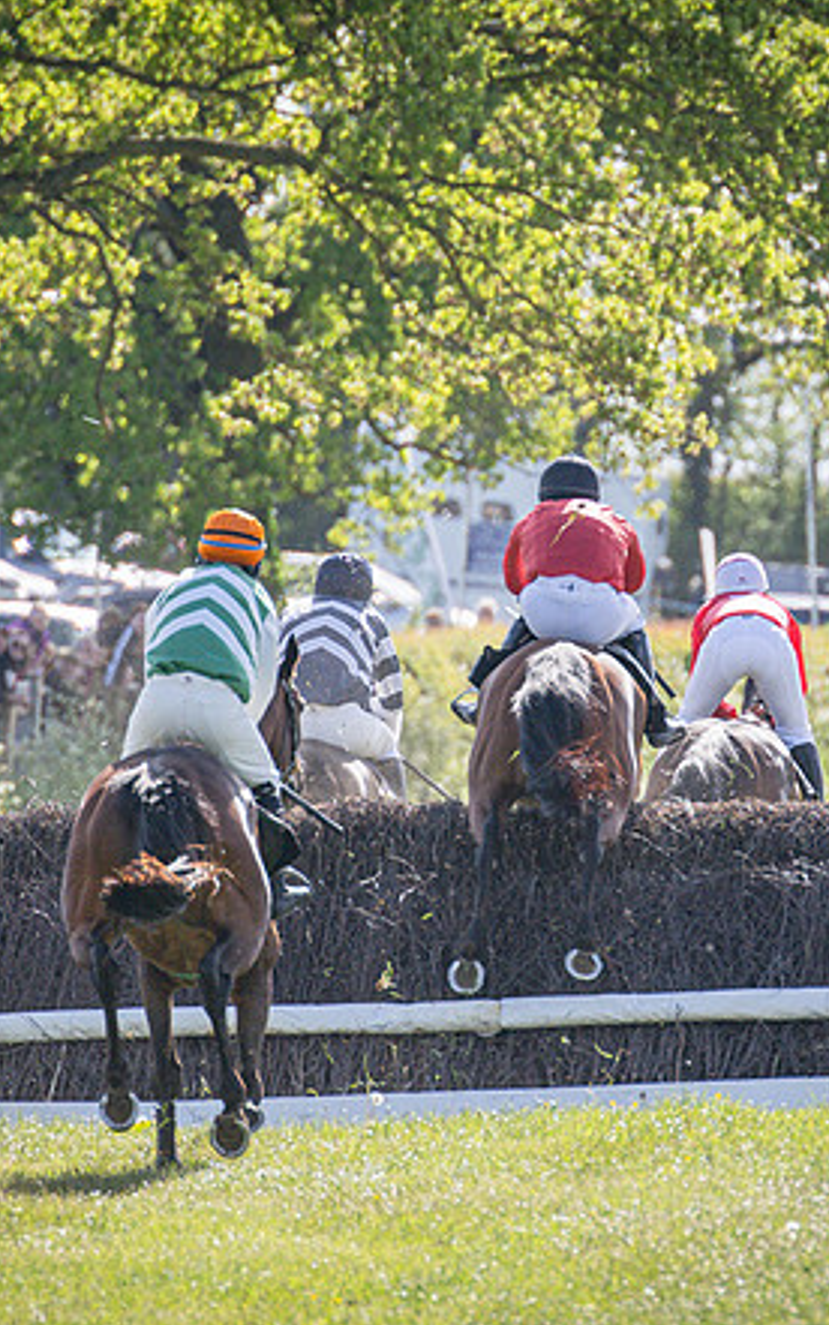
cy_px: 550
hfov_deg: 1.6
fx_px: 29396
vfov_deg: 2.6
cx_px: 671
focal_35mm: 814
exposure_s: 1/2000
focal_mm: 280
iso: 400
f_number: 4
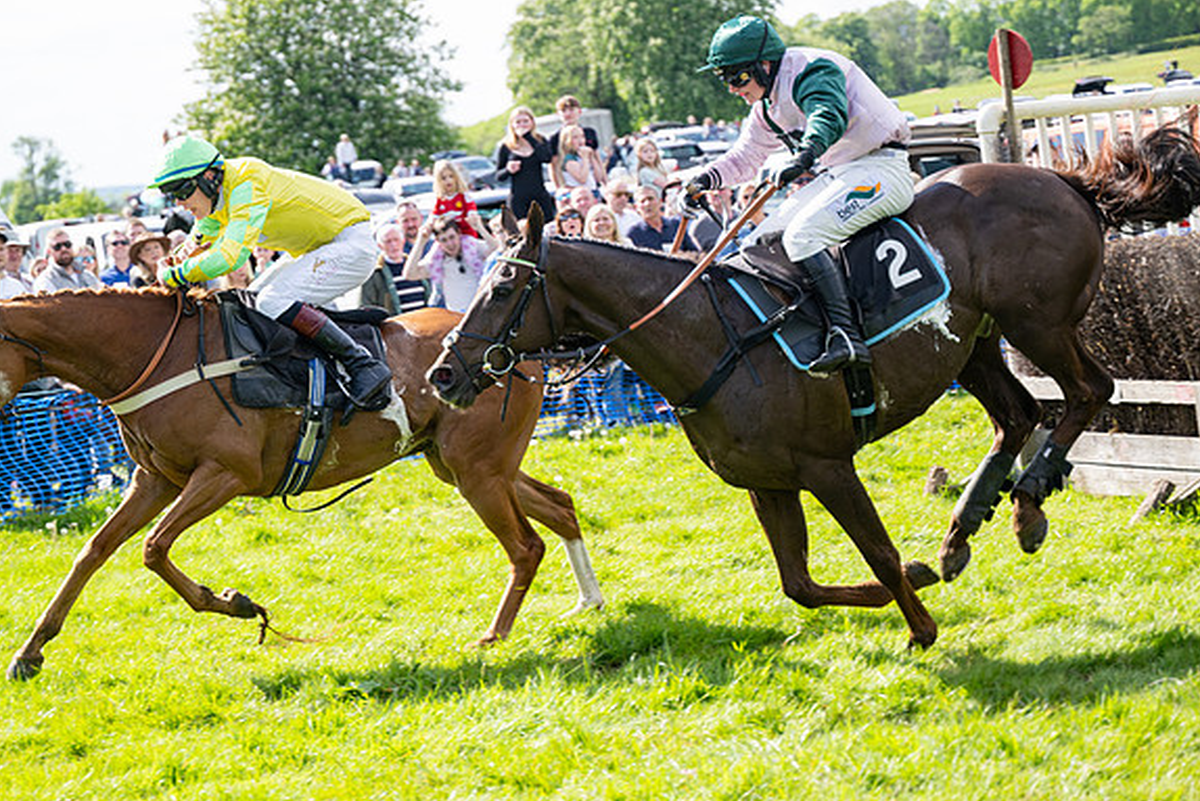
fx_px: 3301
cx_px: 604
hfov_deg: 20.6
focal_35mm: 99
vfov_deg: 13.8
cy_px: 400
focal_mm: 98
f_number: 4
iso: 200
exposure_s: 1/1000
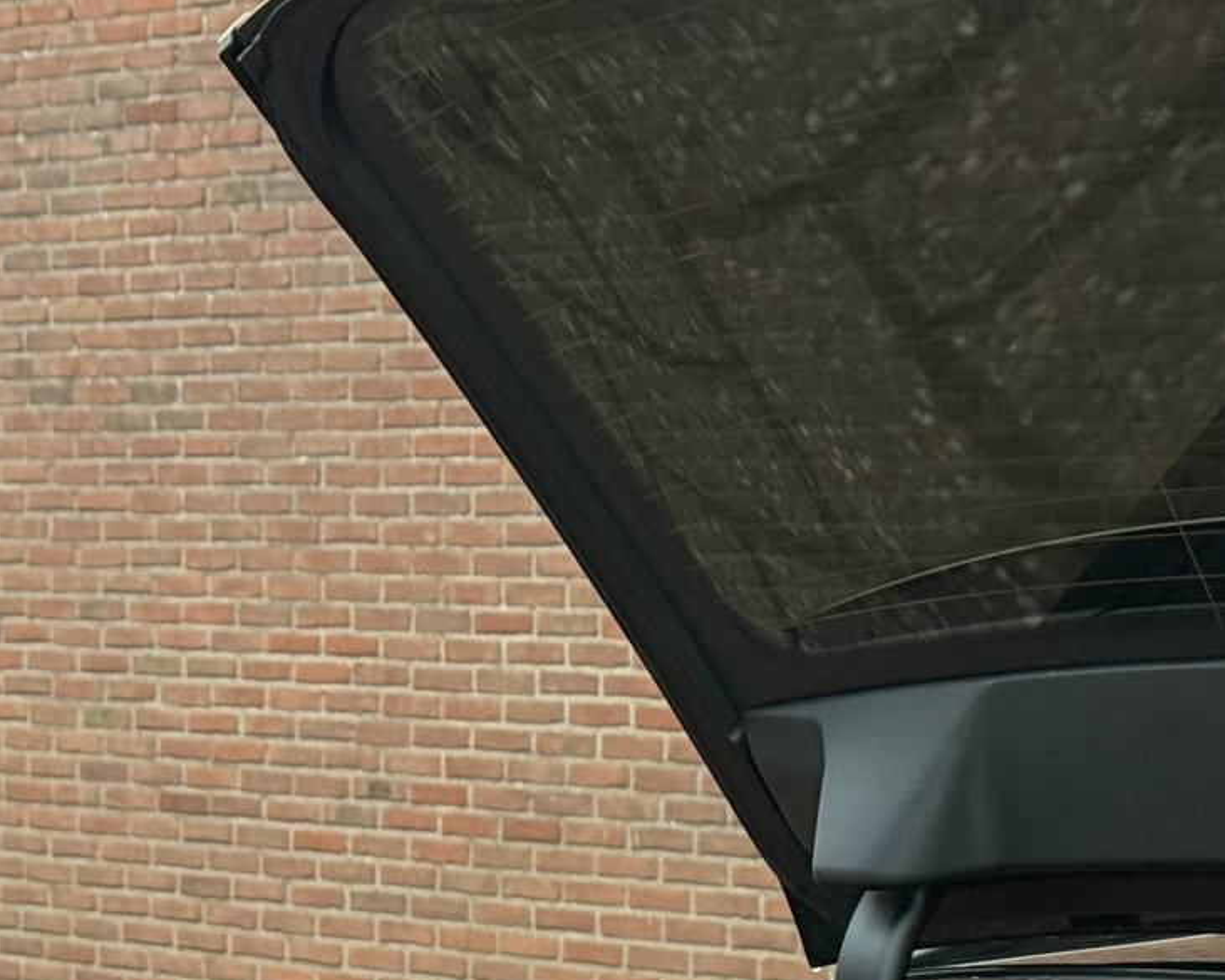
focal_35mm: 123
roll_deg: -1.0
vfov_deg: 12.4
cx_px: 1300
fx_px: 4460
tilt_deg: -5.0
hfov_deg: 15.3
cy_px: 1005
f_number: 1.78
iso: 200
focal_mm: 6.76
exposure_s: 1/75
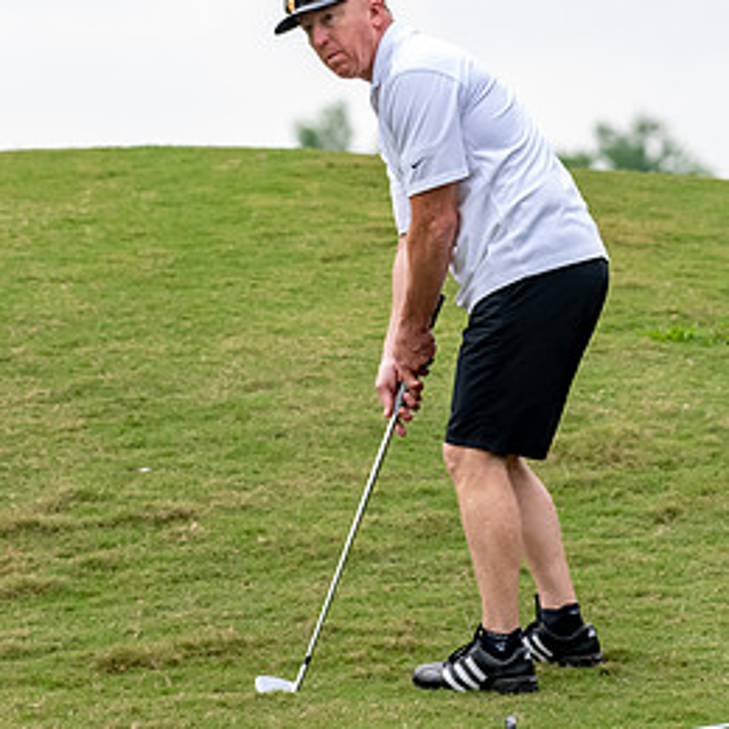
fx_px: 10531
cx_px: 384
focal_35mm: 442
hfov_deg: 4.0
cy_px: 322
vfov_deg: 4.0
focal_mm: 200
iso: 1400
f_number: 5.6
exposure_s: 1/2000
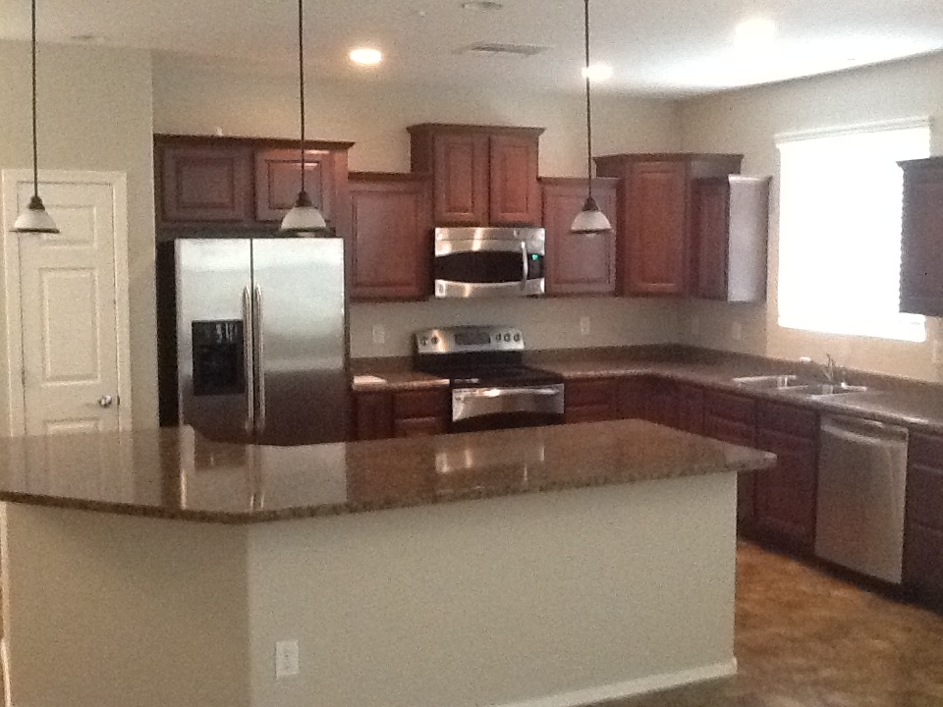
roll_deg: +0.9
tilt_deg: -6.0
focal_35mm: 44
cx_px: 472
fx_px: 1199
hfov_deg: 42.9
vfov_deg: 32.9
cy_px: 354
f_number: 2.4
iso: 320
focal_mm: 2.03
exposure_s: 1/17
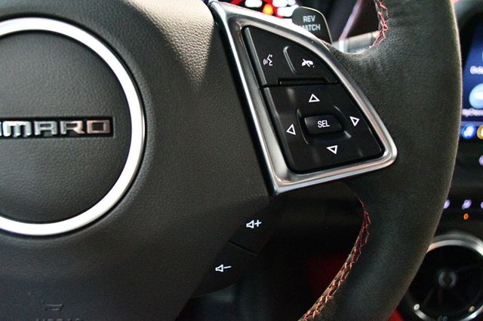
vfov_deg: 39.9
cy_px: 160
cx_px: 242
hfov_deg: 57.2
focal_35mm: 33
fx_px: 443
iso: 12800
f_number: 3.8
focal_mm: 22
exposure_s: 1/50
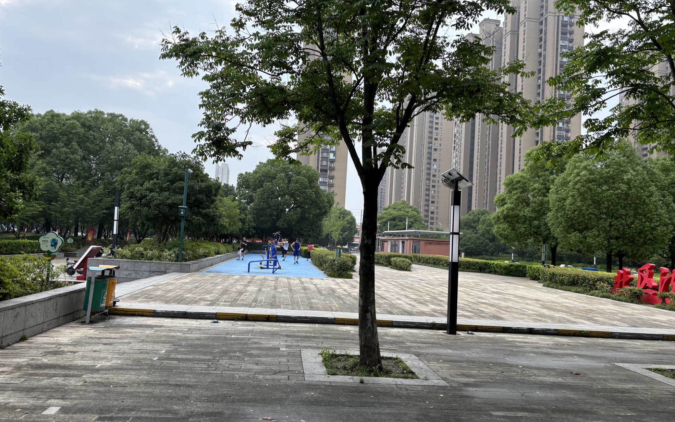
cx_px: 337
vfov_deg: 44.5
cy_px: 208
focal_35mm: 28
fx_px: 515
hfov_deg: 66.5
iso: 50
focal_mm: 5.96
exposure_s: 1/533
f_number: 1.6
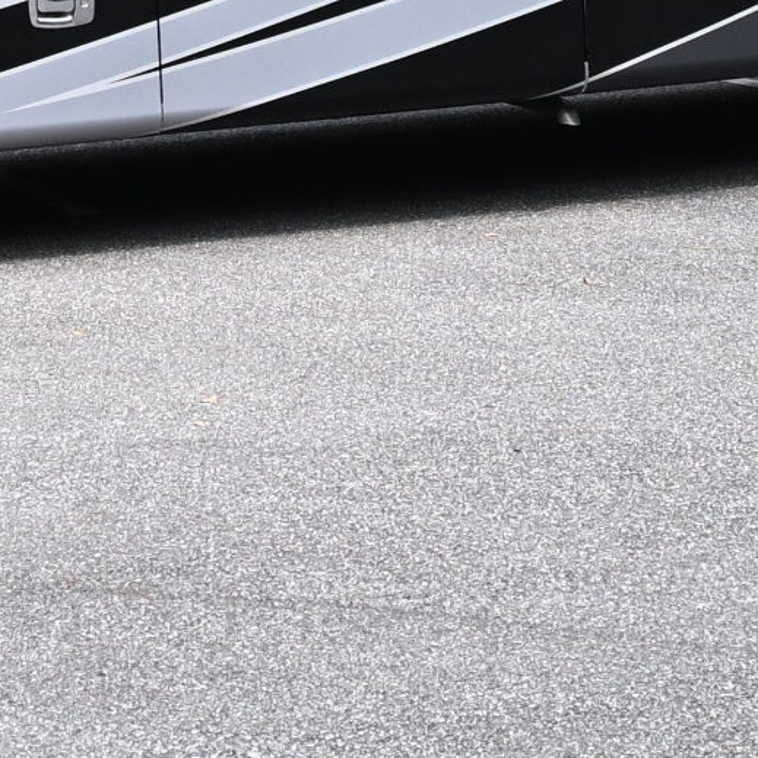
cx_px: 193
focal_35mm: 175
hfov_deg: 10.0
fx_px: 4335
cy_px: -434
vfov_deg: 9.7
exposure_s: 1/250
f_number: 5.6
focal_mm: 22
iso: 200
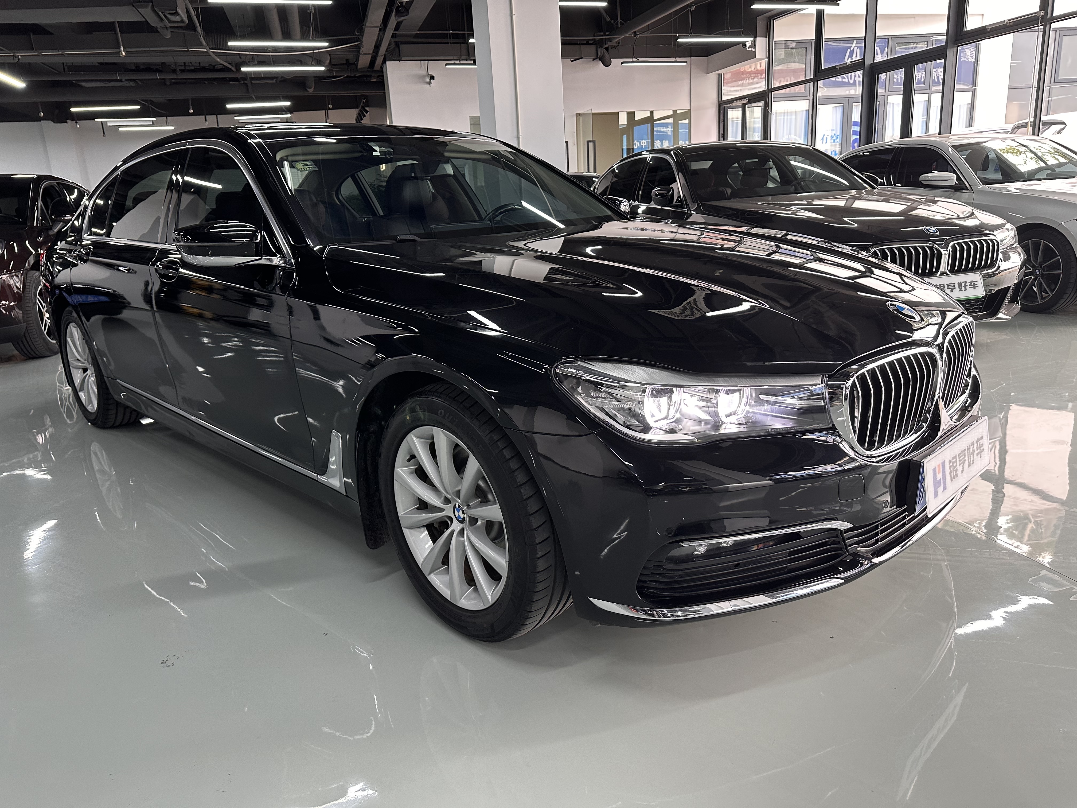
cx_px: 538
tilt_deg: -14.2
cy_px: 404
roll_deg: +4.0
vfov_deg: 56.8
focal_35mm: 24
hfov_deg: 71.6
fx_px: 747
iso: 200
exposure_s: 1/100
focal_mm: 6.86
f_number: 1.78
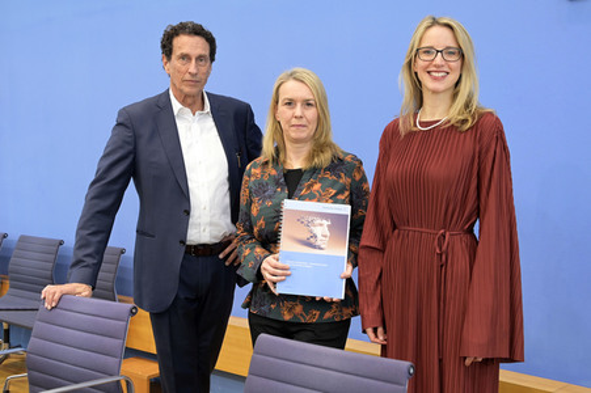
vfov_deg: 29.8
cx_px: 296
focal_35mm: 45
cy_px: 196
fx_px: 738
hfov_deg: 43.6
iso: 3200
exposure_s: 1/250
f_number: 5
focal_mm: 45
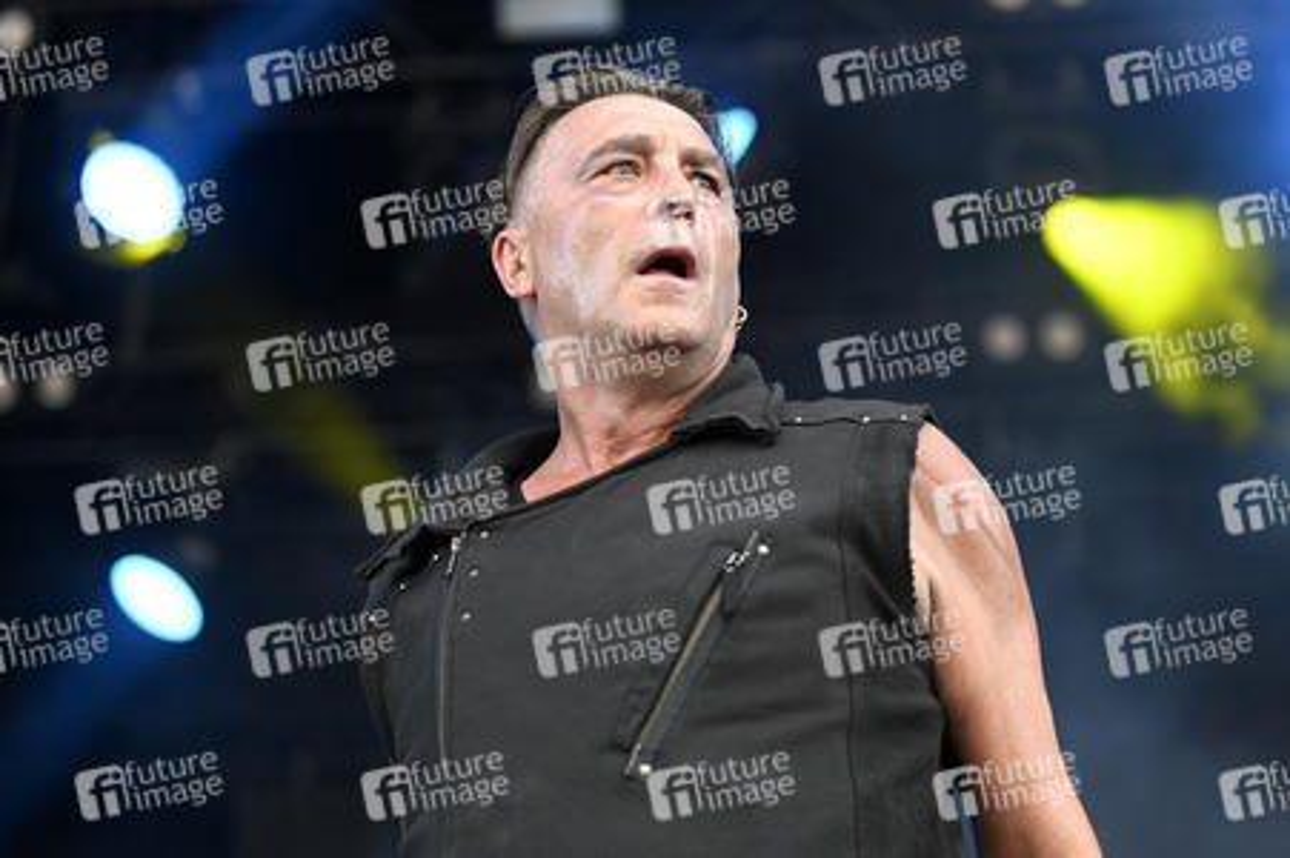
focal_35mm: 70
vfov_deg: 19.4
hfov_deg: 28.9
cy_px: 429
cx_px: 645
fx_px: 2506
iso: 320
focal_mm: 70
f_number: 2.8
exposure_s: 1/400
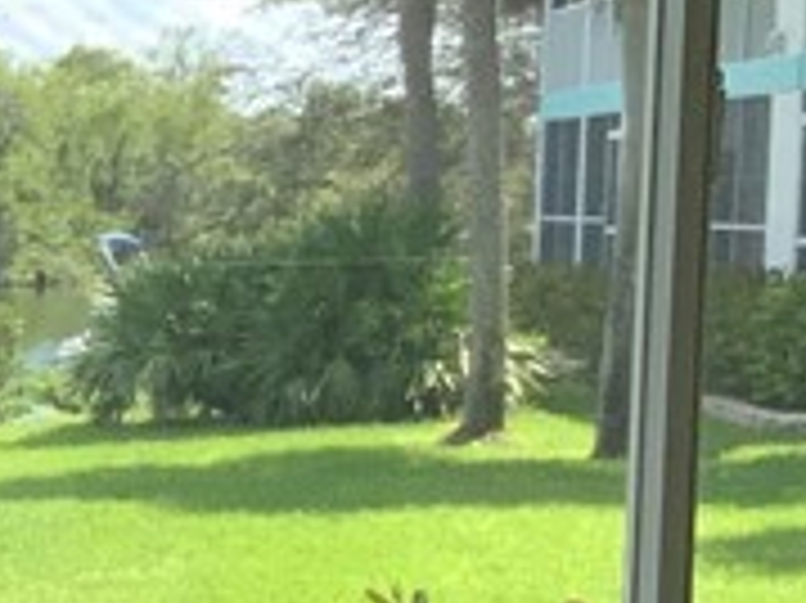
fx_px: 3863
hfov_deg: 11.1
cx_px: -675
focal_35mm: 166
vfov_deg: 8.8
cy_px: 765
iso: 16
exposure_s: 1/586
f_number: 1.8
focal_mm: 3
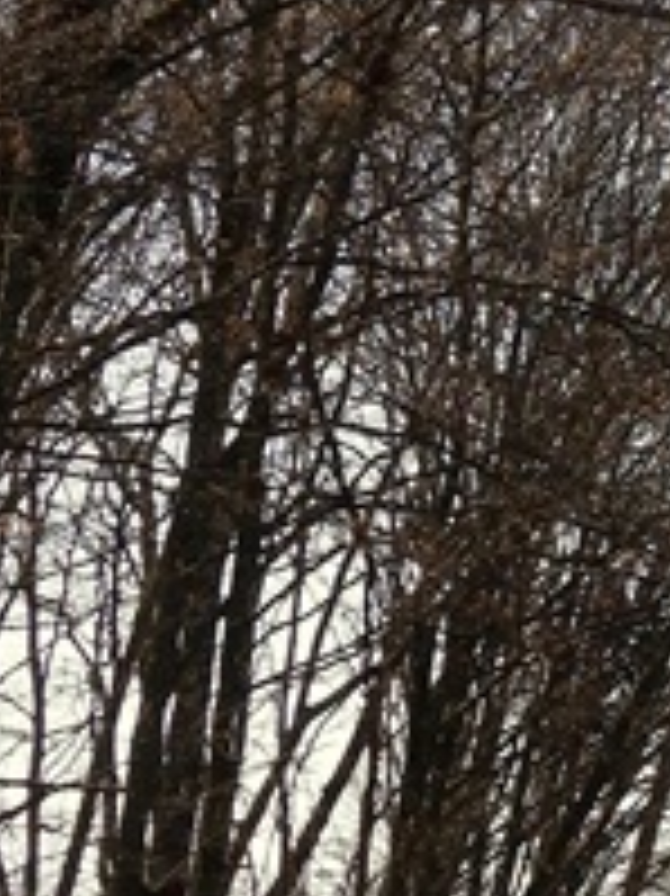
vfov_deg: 9.8
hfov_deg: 7.3
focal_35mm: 201
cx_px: 854
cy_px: 536
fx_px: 5193
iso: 100
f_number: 3.5
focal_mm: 8.9
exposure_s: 1/800
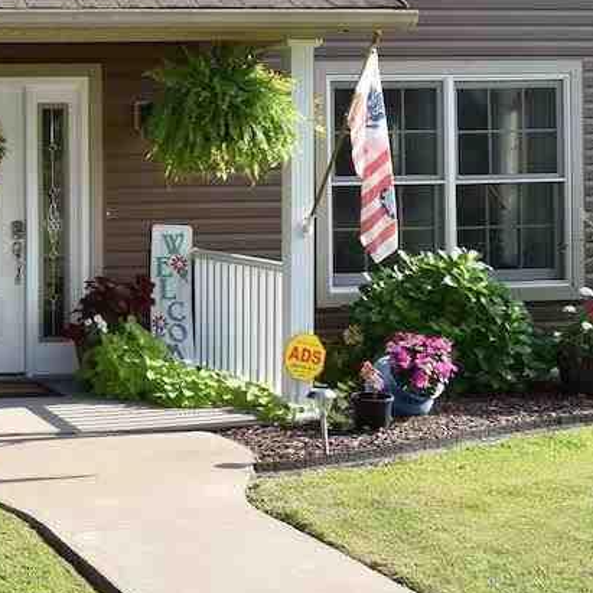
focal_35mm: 83
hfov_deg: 18.8
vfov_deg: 20.7
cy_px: 154
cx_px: -251
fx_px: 1615
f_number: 6.3
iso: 100
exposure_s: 1/160
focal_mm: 21
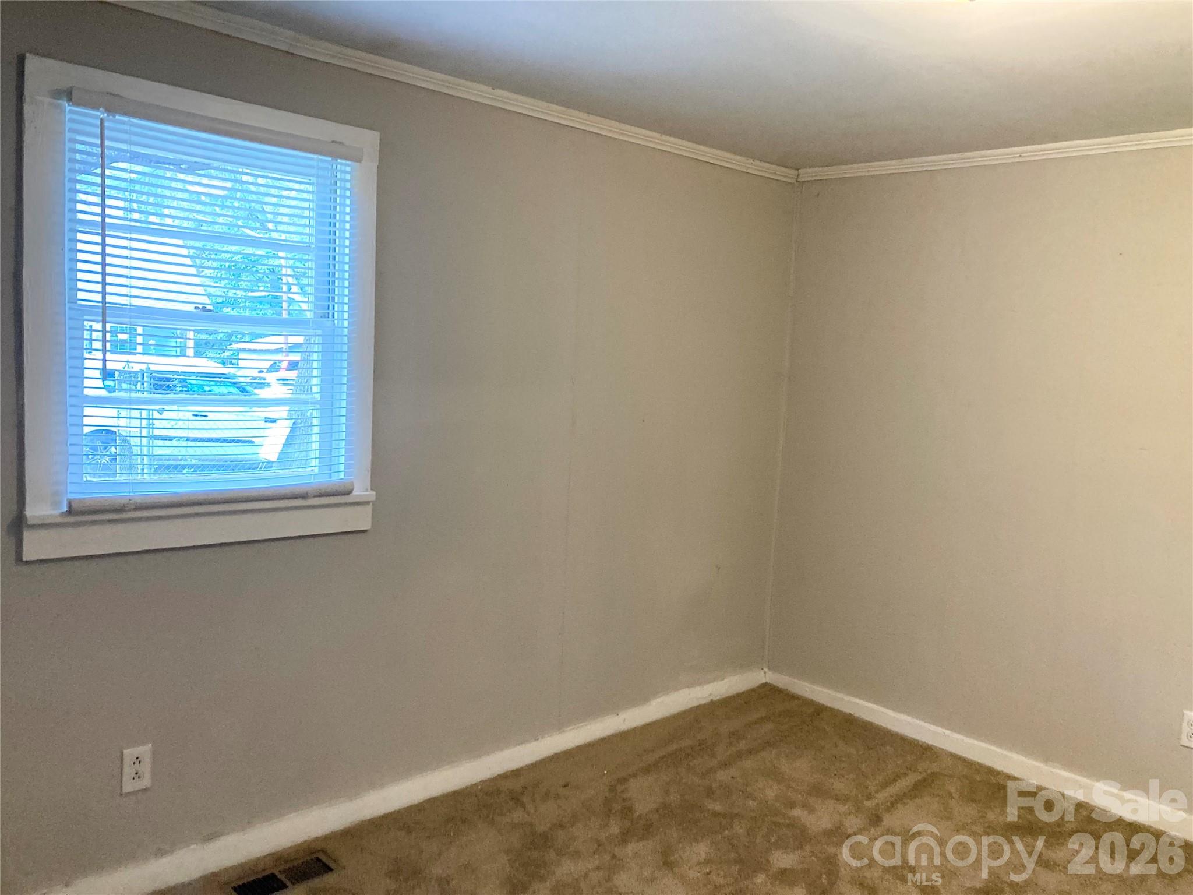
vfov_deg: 49.7
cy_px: 448
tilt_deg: -4.6
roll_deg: -2.4
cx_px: 596
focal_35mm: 28
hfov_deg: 63.4
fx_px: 965
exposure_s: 1/40
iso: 250
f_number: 1.8
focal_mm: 3.99
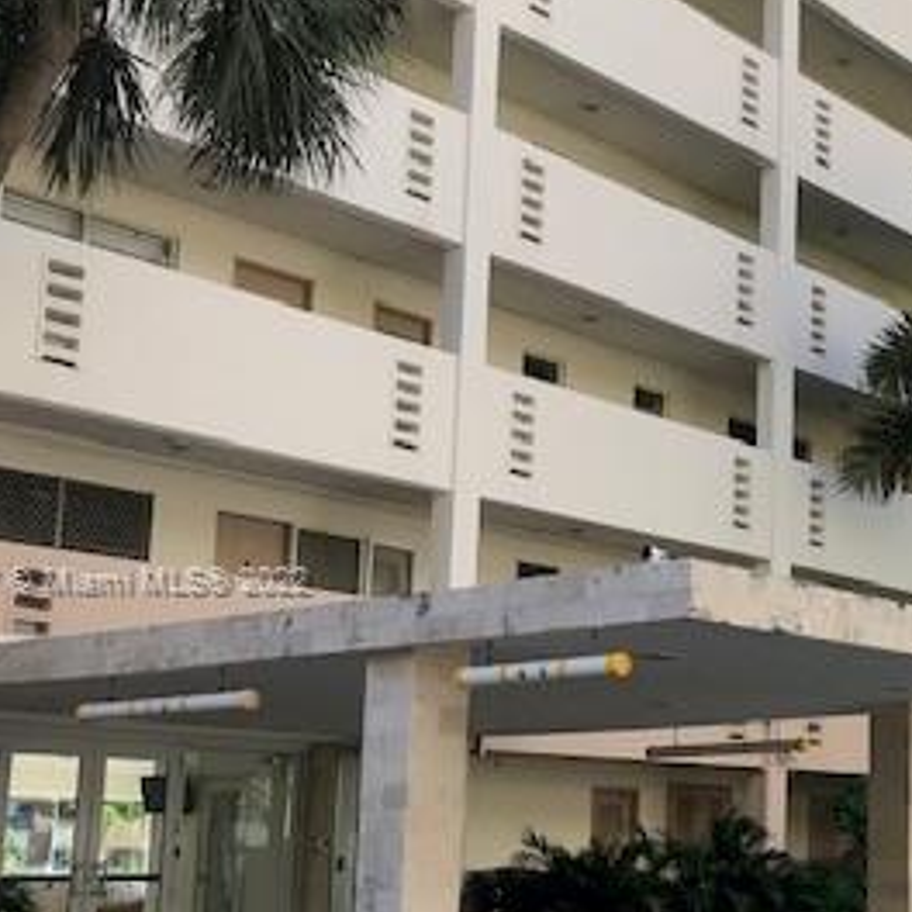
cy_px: 584
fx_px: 1788
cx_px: 936
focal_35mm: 60
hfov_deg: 26.9
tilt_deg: +7.4
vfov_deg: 28.5
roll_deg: +0.1
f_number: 1.8
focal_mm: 3.99
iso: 20
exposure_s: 1/840
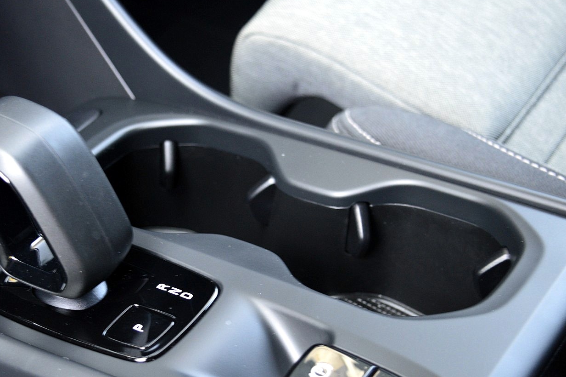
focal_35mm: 79
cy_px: 242
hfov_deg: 25.6
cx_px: 219
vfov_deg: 17.2
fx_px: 1241
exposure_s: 1/25
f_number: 4.8
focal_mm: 40
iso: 800
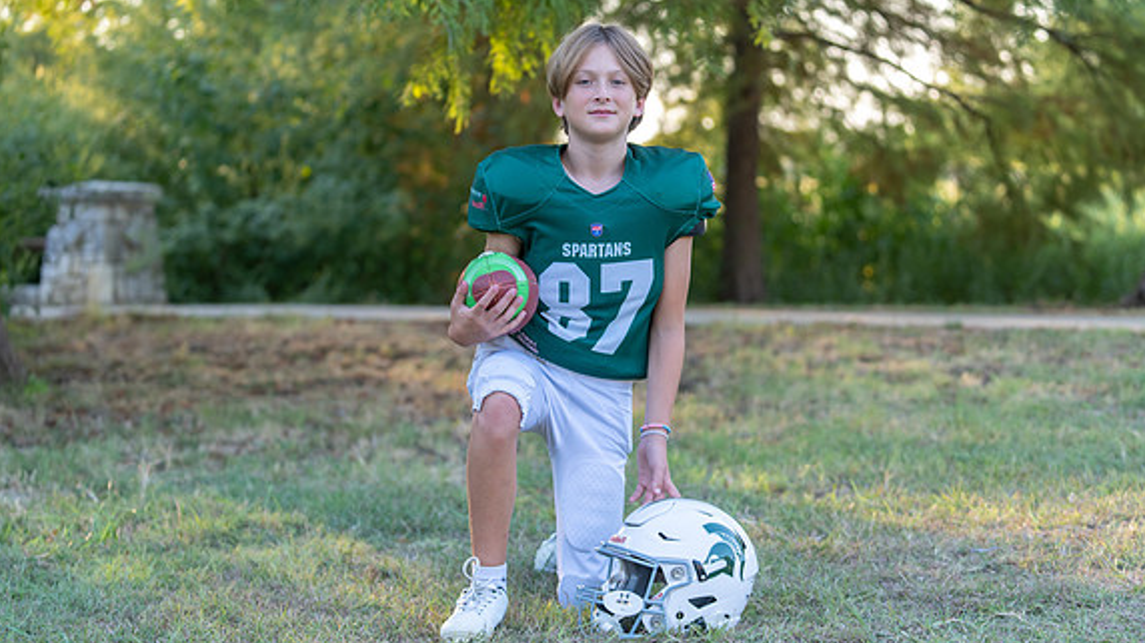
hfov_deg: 26.9
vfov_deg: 15.3
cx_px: 587
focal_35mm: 79
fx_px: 2397
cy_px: 304
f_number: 2.8
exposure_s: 1/320
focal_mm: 70
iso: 250
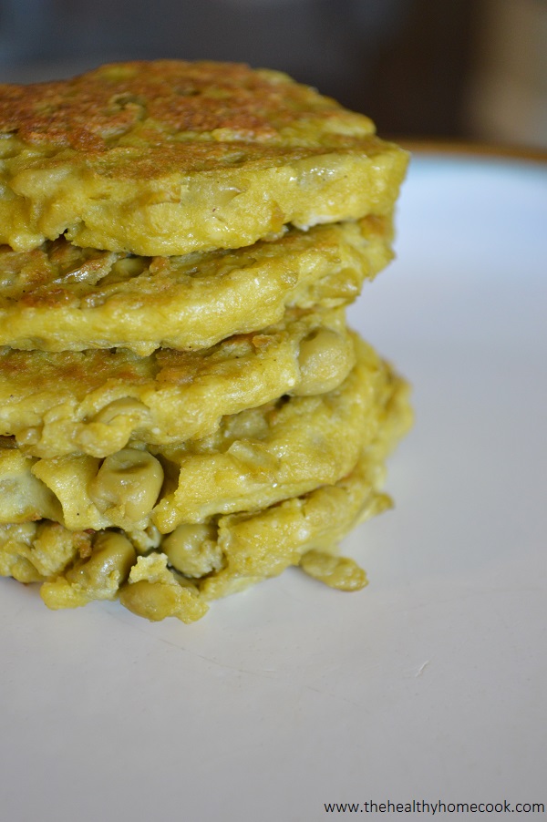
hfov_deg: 21.5
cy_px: 411
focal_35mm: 63
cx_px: 274
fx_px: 1438
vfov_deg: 31.9
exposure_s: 1/25
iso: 800
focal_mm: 42
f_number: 5.3
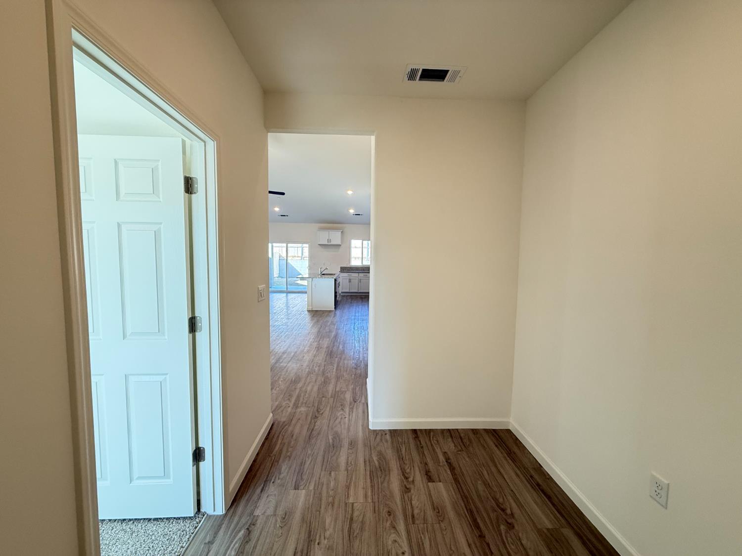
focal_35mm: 14
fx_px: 300
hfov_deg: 102.1
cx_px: 371
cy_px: 278
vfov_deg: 85.7
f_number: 2.2
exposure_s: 1/120
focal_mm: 2.22
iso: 250
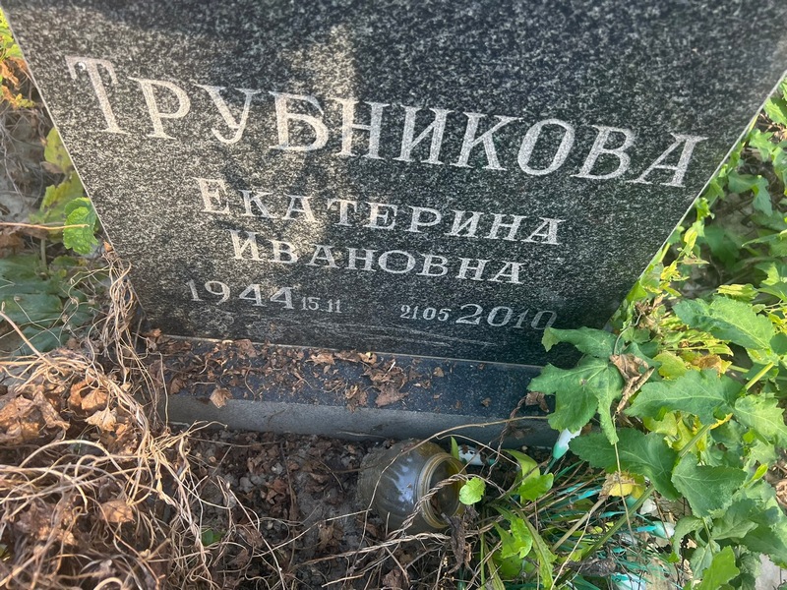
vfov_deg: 53.1
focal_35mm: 26
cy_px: 295
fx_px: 591
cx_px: 394
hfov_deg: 67.3
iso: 40
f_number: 1.5
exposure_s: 1/140
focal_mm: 5.7
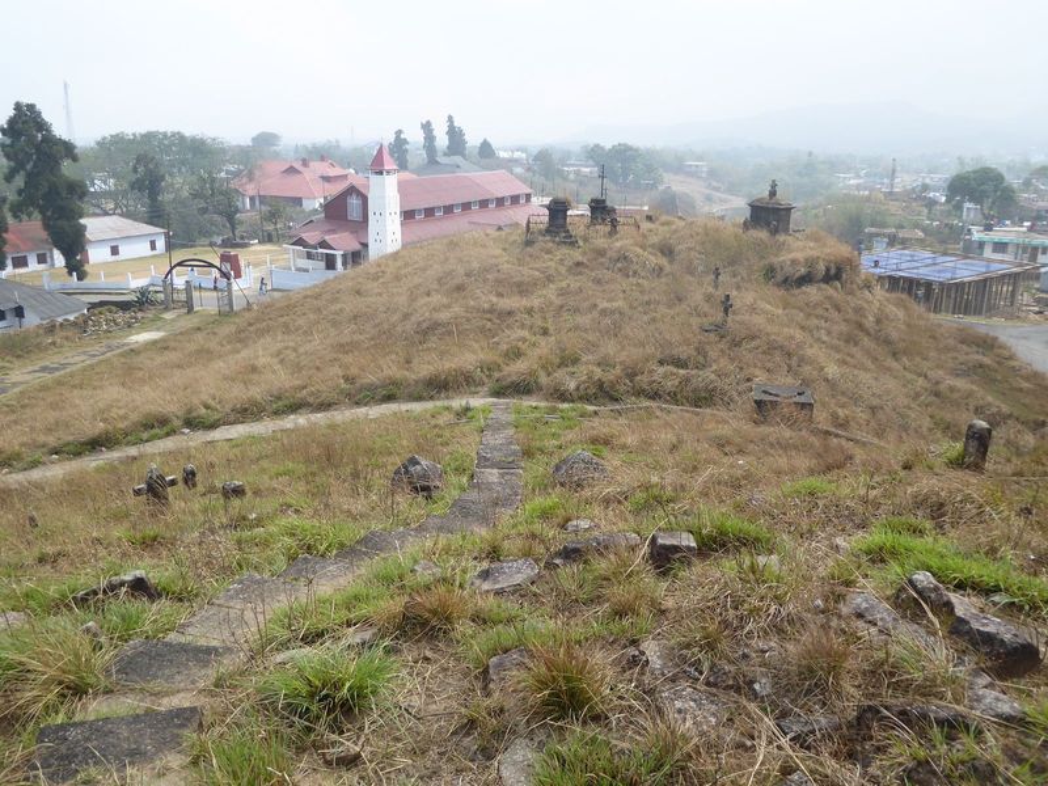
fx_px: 969
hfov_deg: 56.8
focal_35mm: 32
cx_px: 524
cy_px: 393
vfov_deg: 44.2
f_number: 3.5
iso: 80
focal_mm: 5.4
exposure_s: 1/320
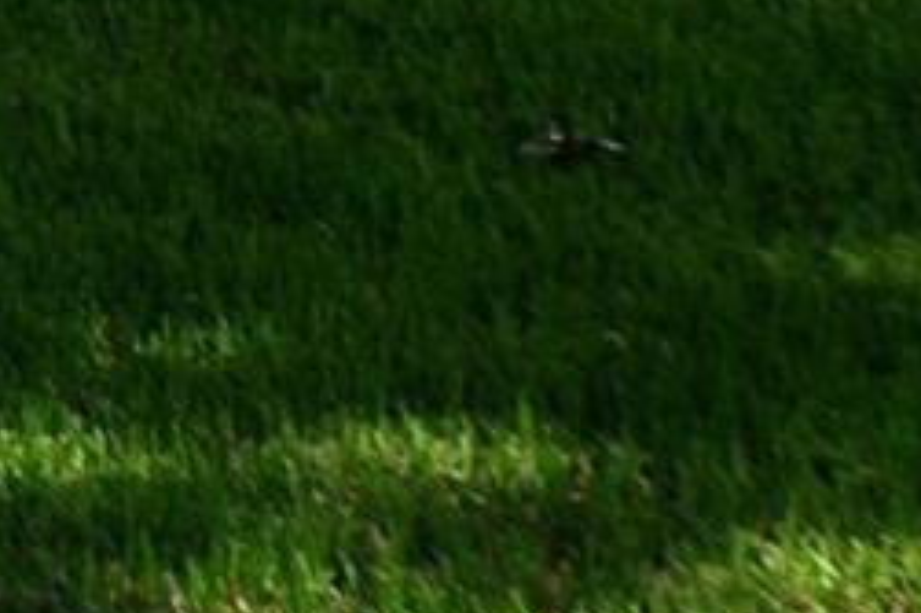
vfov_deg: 4.8
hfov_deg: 6.9
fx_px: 7086
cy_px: -962
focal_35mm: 277
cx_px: -1475
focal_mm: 29
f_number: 10
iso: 400
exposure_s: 1/250
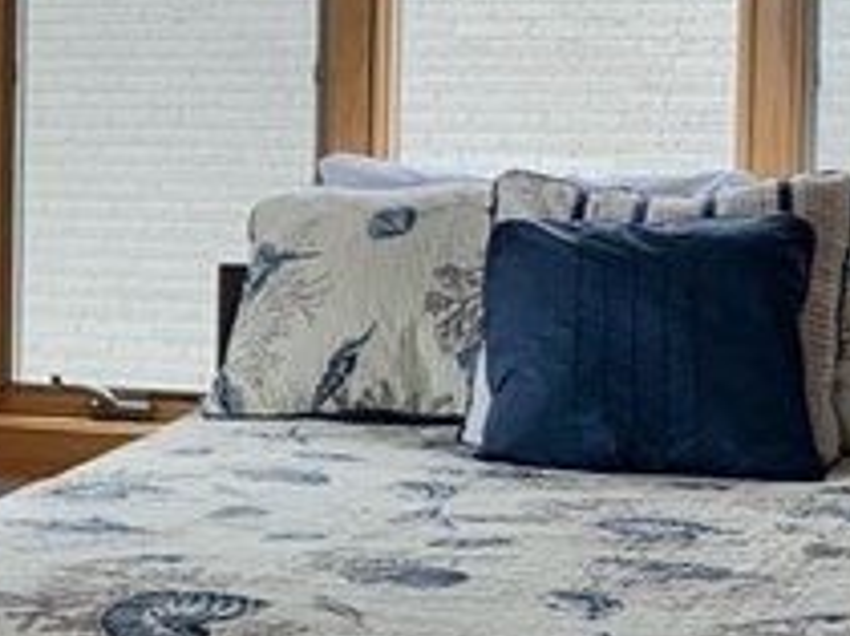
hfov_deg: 13.9
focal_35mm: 127
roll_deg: +0.3
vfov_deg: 11.6
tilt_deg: -4.2
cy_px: 267
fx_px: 3115
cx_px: -648
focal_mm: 4.25
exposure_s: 1/211
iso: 25
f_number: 1.8
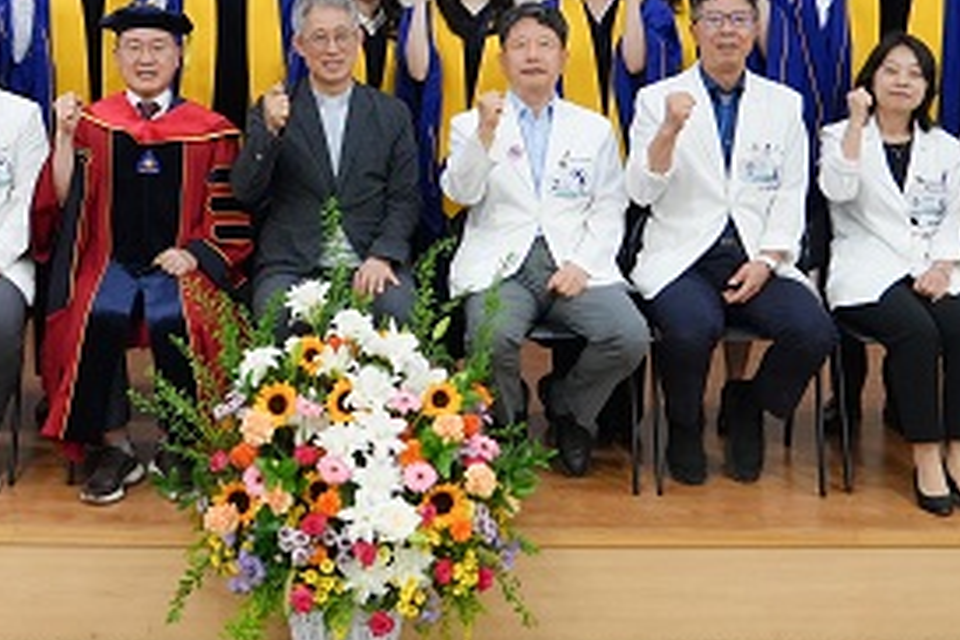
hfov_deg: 31.0
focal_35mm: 64
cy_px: -11
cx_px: 267
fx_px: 1707
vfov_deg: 20.5
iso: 2000
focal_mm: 25
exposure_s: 1/160
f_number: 4
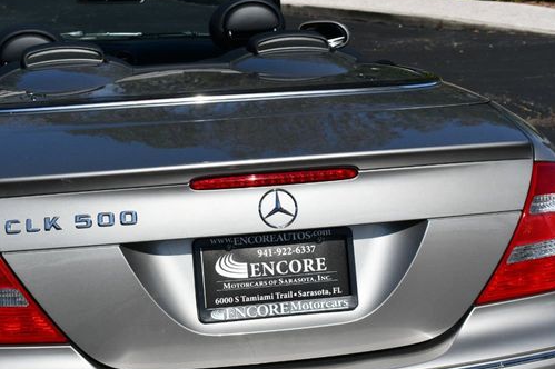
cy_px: 207
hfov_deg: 26.3
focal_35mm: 77
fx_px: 1186
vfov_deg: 17.7
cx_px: 212
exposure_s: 1/400
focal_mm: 40
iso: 100
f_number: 10
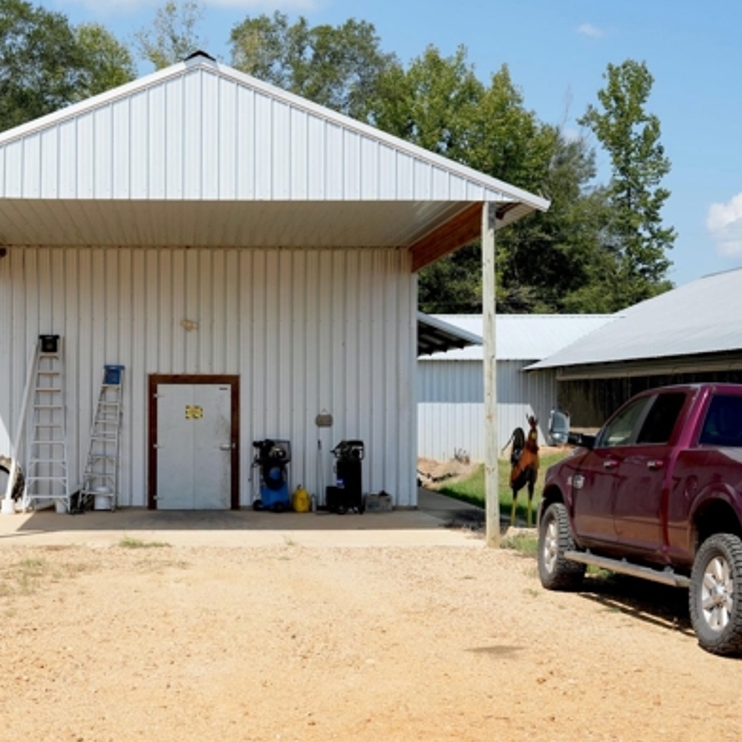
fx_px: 1358
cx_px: 201
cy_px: 377
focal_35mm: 56
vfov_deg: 30.6
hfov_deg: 30.1
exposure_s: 1/1000
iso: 400
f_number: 6.3
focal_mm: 43
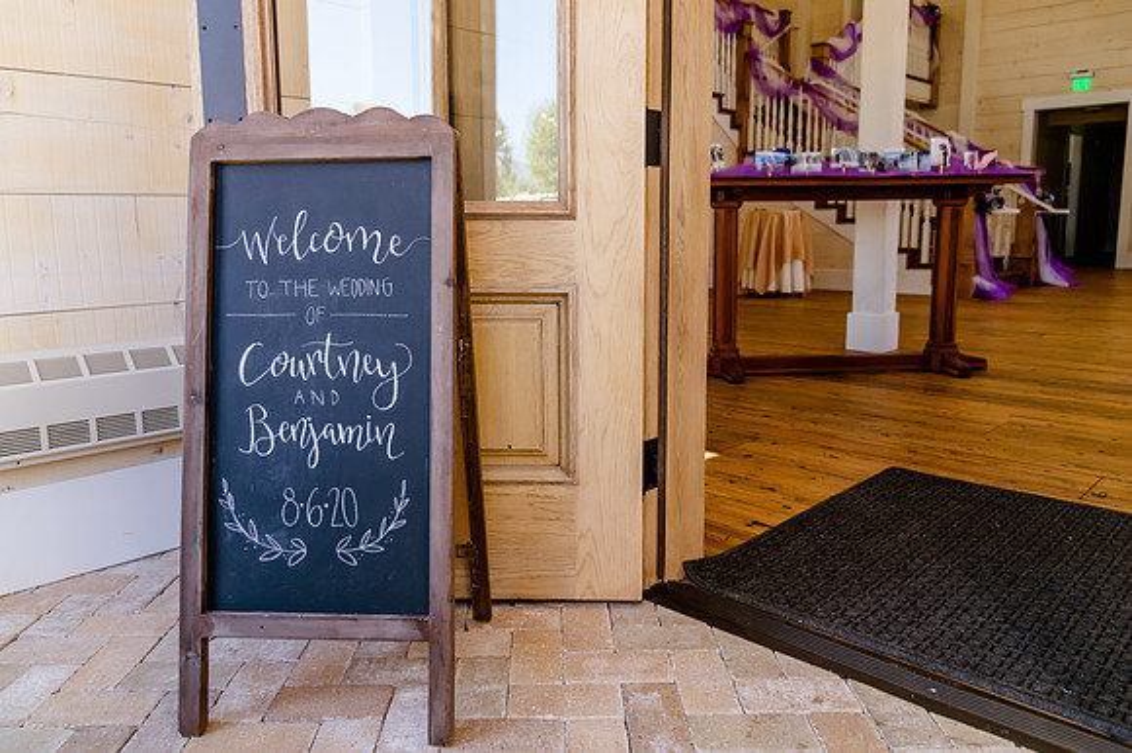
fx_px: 826
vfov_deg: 49.0
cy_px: 341
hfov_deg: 68.9
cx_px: 553
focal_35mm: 26
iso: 1000
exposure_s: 1/500
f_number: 4.5
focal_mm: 24
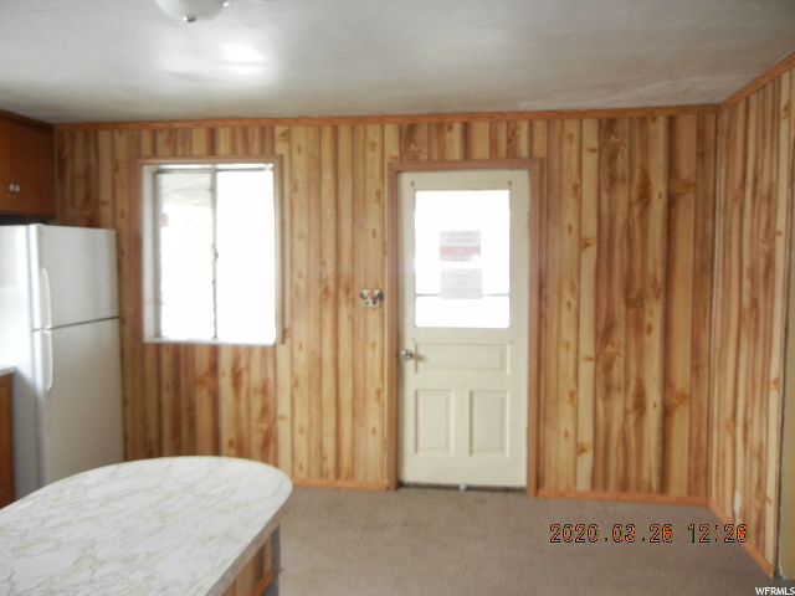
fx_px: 689
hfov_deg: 60.0
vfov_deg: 46.8
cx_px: 398
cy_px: 298
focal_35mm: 30
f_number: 3.5
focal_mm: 5.4
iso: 200
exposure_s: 1/30
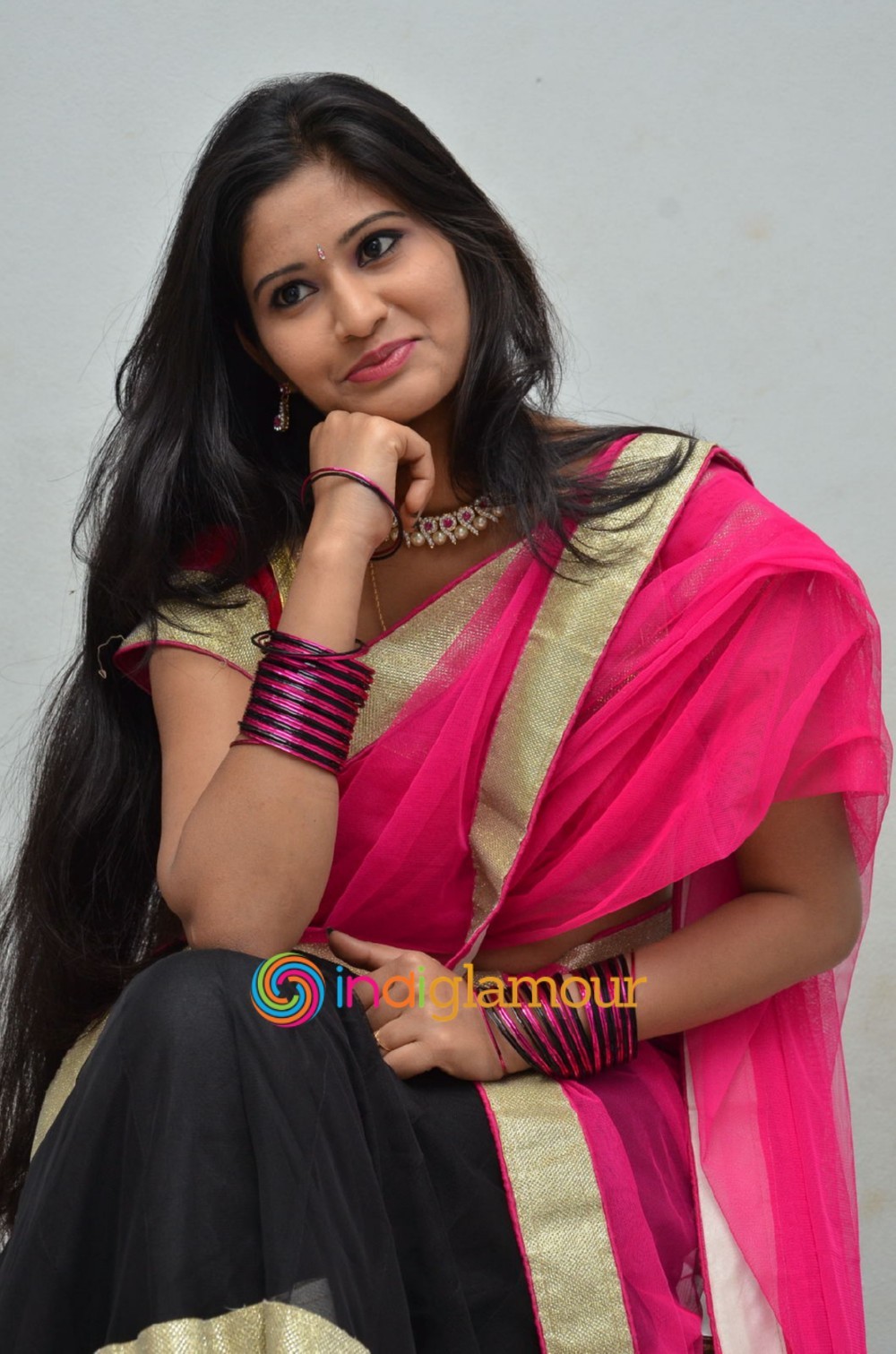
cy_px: 677
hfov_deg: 17.4
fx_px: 2927
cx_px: 448
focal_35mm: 78
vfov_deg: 26.0
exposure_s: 1/125
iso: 1000
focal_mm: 52
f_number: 5.6
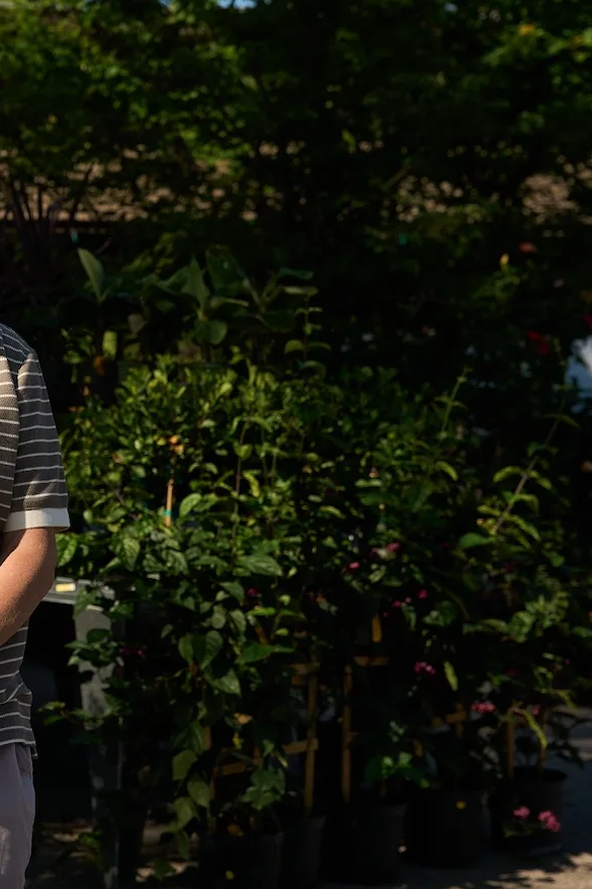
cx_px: -44
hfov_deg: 16.1
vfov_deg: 24.6
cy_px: 444
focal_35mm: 83
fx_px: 2040
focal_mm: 48.4
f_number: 4.5
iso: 100
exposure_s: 1/250
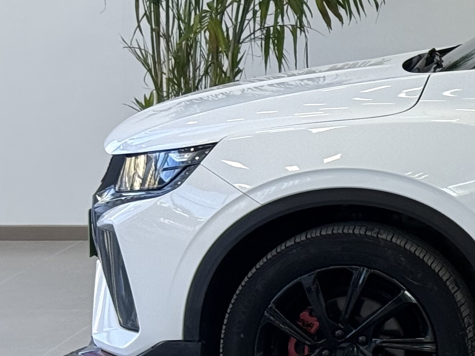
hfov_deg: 11.3
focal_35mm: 164
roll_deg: -0.7
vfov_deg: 9.0
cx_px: 803
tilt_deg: -4.6
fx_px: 2250
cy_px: 78
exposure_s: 1/121
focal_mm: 6.76
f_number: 1.78
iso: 80
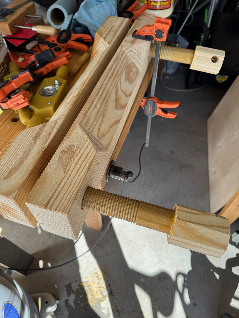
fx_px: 221
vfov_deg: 71.6
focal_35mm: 24
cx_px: 120
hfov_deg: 56.8
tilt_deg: -52.8
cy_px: 159
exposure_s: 1/184
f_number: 1.78
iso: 64
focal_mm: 6.76
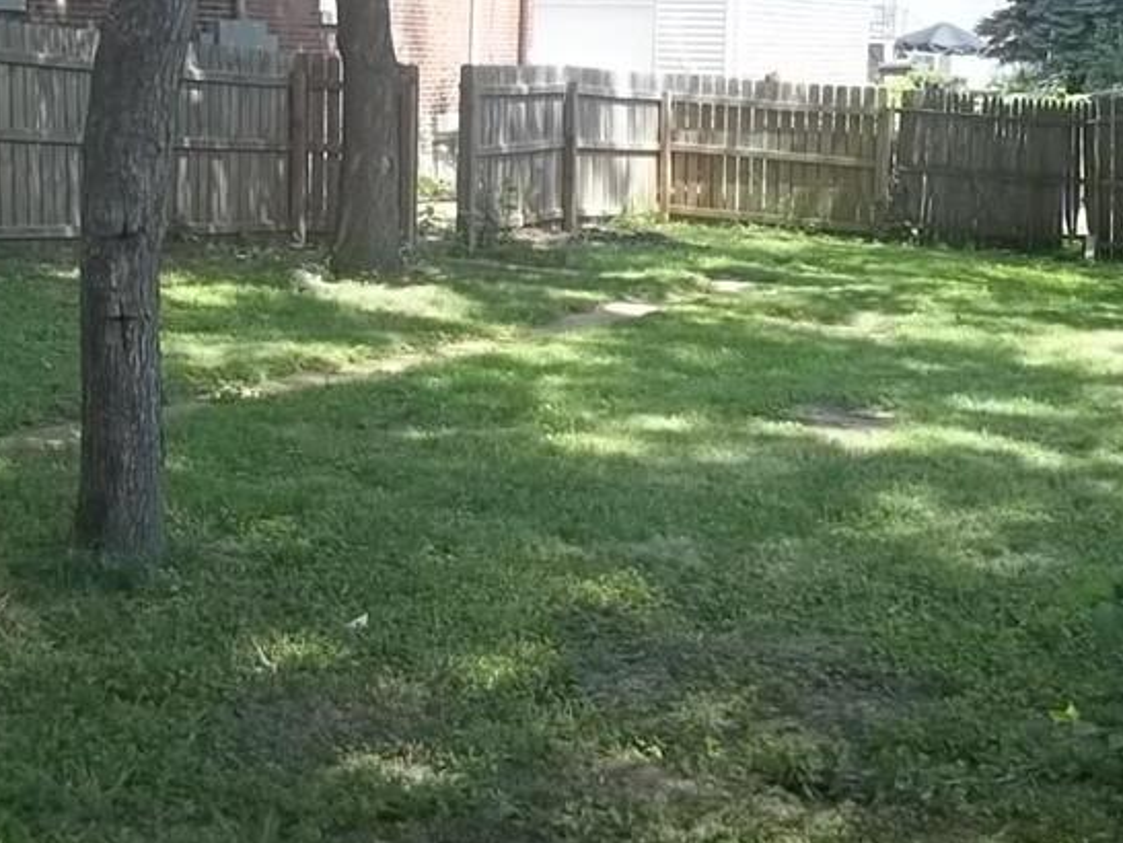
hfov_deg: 32.1
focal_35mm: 60
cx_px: 500
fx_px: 1947
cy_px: 325
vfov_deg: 24.4
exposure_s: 1/200
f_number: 2.9
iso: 64
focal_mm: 5.7
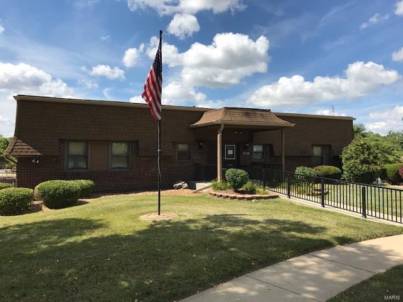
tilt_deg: +1.2
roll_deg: -0.4
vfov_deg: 49.7
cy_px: 151
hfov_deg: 63.4
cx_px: 202
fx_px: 326
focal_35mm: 28
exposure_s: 1/2817
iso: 20
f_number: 1.8
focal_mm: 3.99
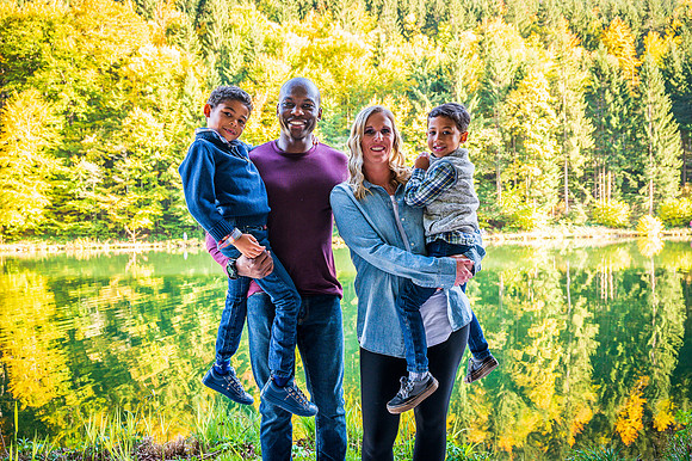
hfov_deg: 63.7
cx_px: 346
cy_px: 230
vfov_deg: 44.9
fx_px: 557
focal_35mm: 29
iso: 400
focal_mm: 29
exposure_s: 1/80
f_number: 4.5
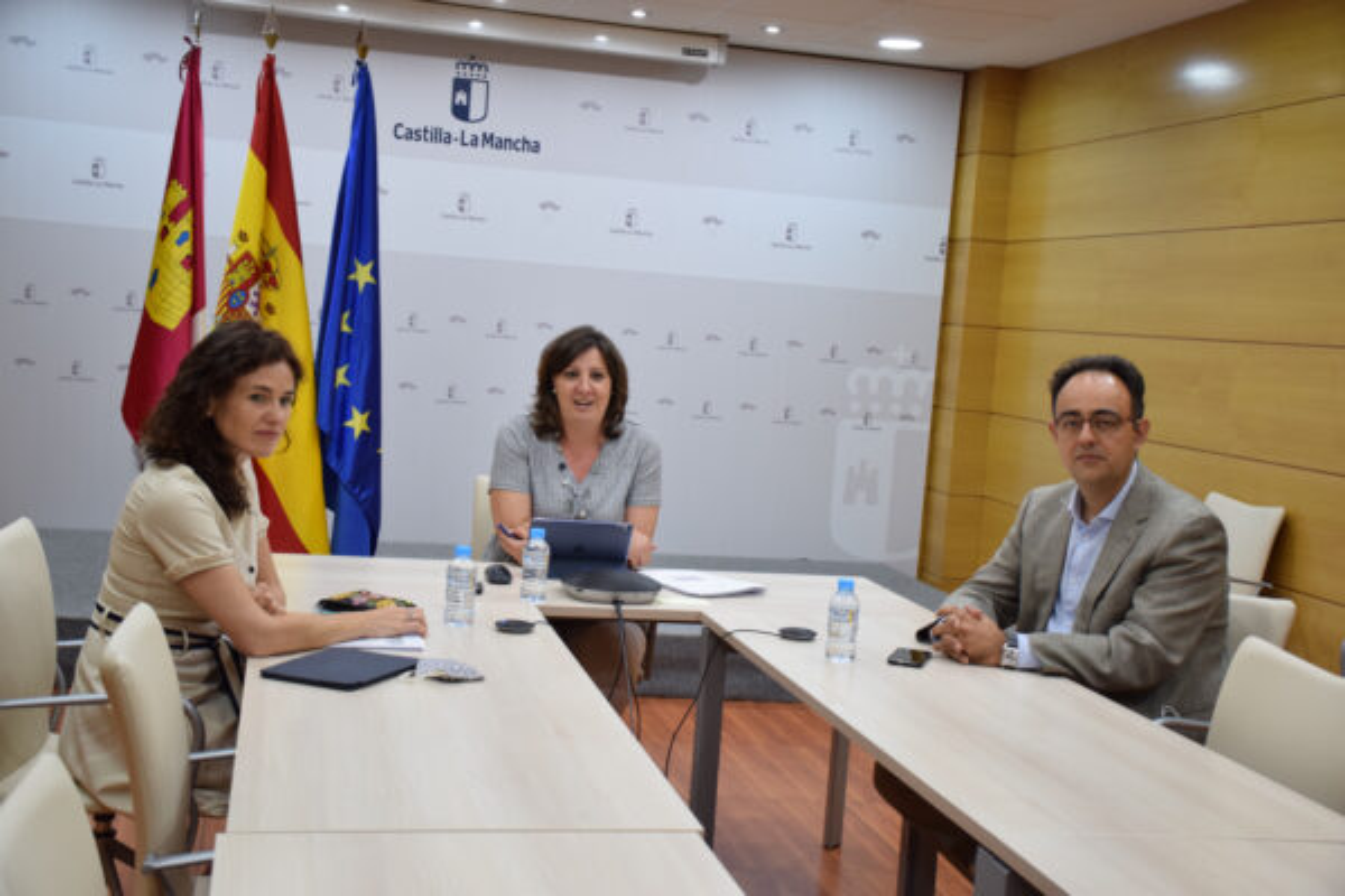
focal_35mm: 45
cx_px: 672
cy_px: 448
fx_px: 1681
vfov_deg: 29.9
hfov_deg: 43.6
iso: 800
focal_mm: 30
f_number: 4
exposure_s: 1/100
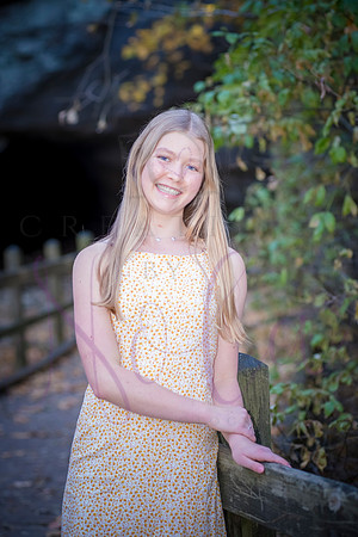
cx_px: 179
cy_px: 268
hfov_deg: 14.9
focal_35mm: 92
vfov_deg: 22.1
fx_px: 1372
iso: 800
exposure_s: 1/250
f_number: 4
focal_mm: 92
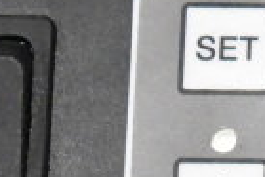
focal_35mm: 361
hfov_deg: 5.6
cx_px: 522
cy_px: -144
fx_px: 2661
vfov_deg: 3.8
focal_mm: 55
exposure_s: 1/100
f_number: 5.6
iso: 12800
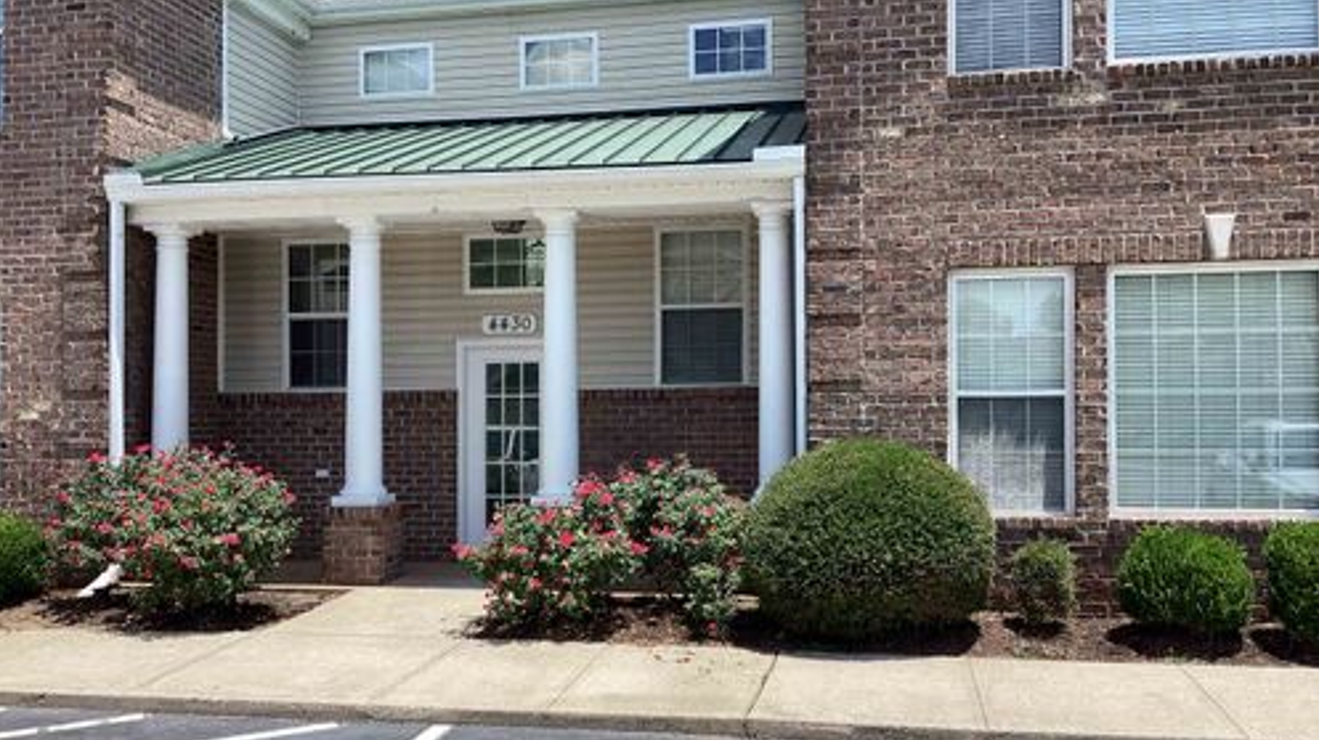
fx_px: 1189
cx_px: 658
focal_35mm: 34
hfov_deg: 58.0
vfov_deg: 34.6
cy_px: 397
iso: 25
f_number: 2.4
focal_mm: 3.3
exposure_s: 1/1101
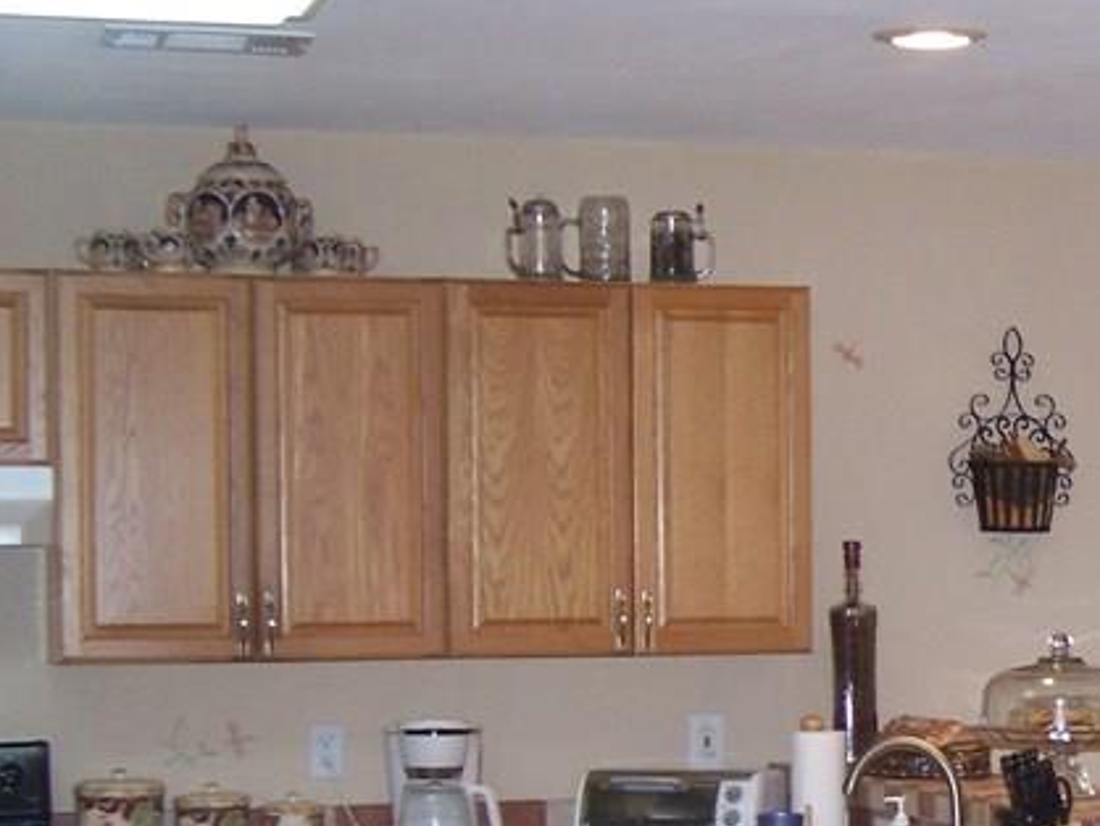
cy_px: 584
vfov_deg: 15.9
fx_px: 2957
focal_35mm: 93
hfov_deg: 20.4
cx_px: 1116
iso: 140
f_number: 2.8
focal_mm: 6.3
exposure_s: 1/60
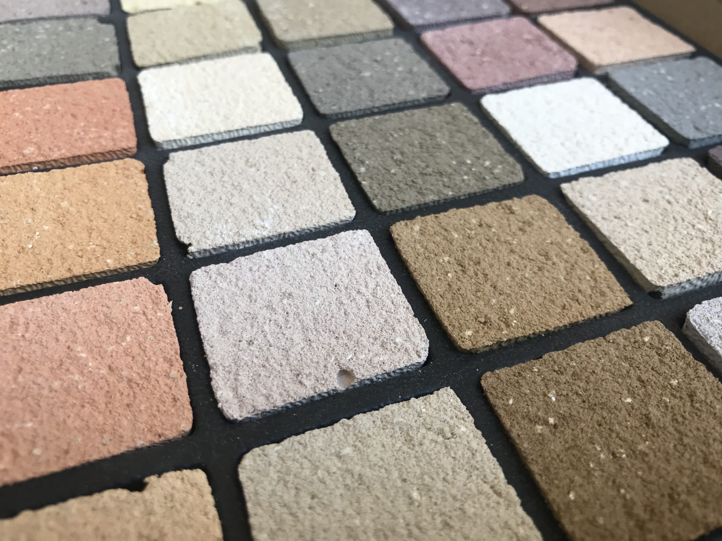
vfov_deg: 49.7
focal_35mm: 28
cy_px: 270
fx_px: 584
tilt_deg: -39.5
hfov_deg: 63.4
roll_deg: -11.0
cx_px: 361
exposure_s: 1/100
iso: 32
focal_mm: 3.99
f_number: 1.8
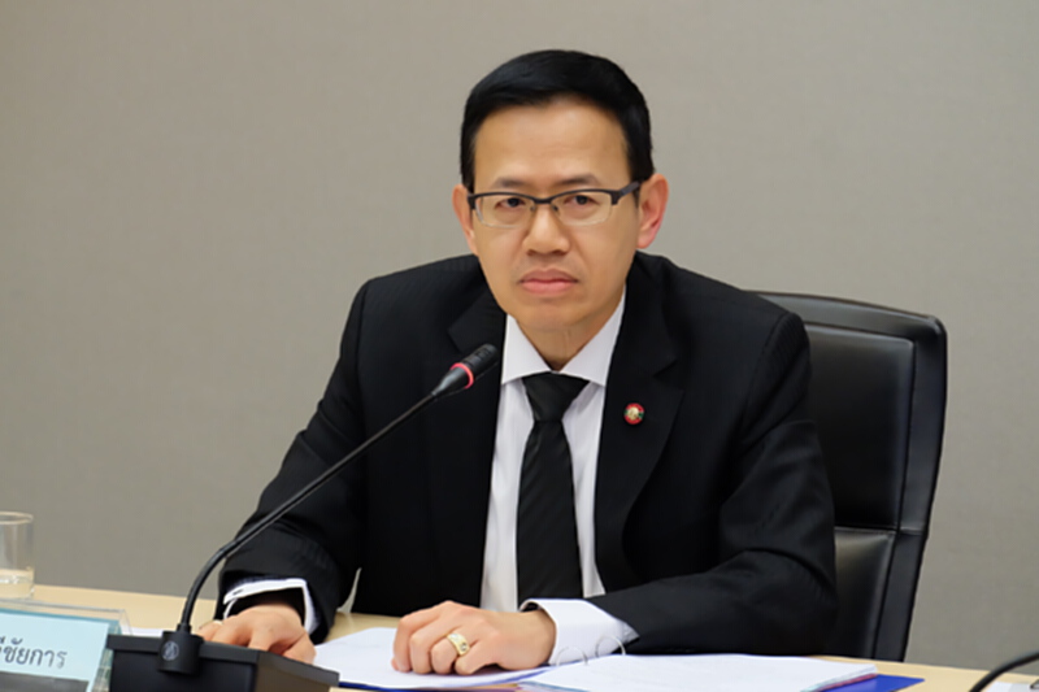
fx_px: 5222
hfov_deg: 11.4
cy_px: 346
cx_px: 520
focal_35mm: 181
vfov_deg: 7.6
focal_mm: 120.6
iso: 3200
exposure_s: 1/50
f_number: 5.8
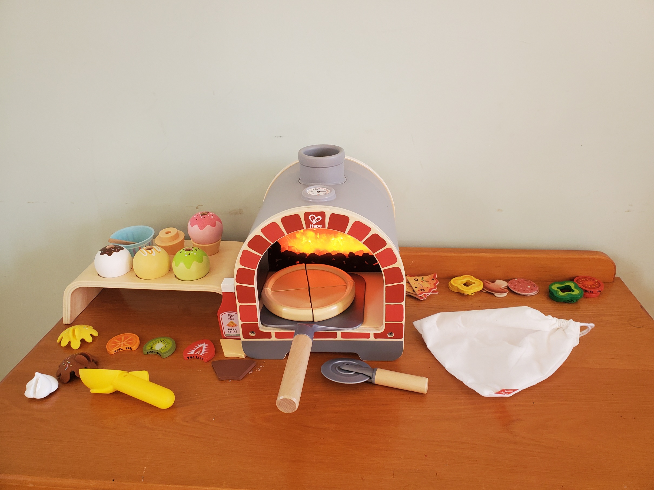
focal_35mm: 26
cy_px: 245
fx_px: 491
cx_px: 327
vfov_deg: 53.1
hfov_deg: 67.3
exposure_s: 1/50
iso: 200
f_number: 2.4
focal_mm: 4.3
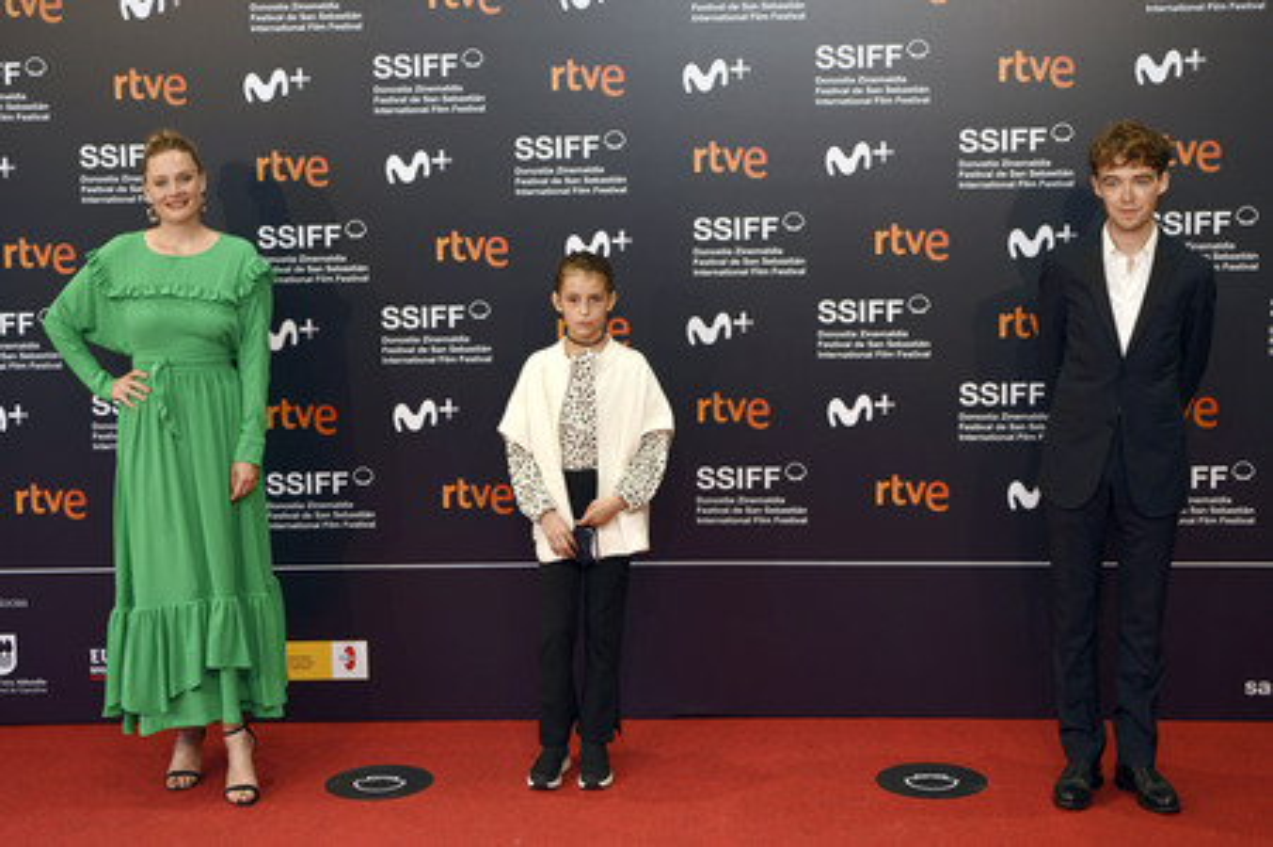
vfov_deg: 29.2
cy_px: 424
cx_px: 636
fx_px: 1625
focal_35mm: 46
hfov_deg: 42.8
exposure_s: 1/500
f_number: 3.2
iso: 400
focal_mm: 46
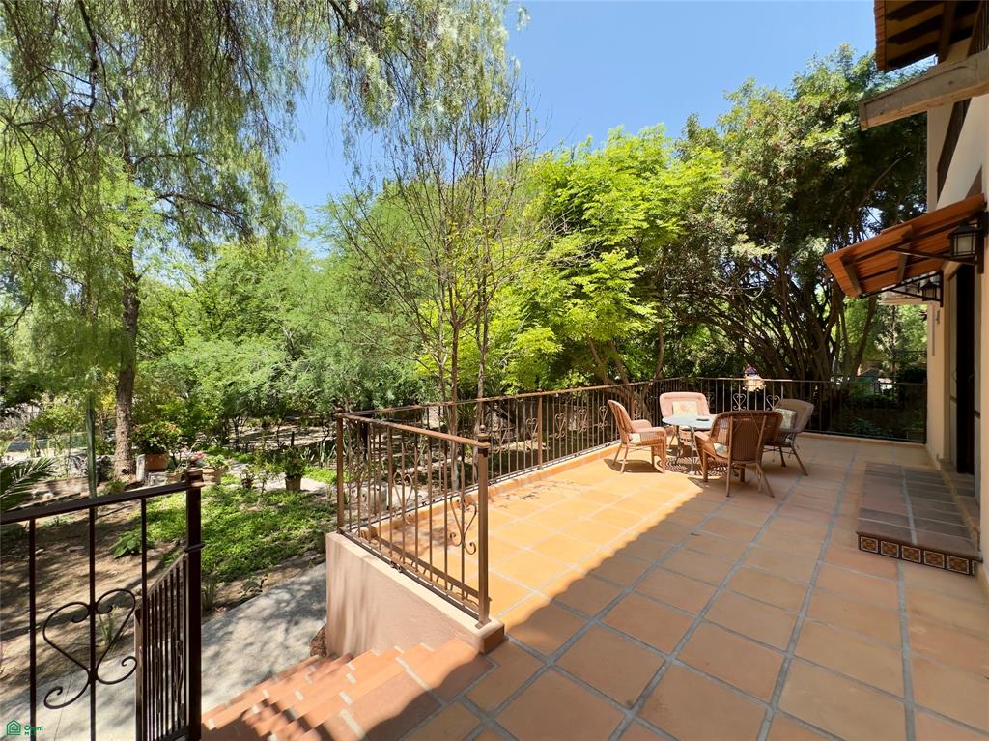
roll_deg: -0.2
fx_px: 400
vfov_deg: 85.6
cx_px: 494
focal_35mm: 14
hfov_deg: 102.1
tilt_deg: -2.0
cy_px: 370
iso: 40
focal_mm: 2.22
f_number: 2.2
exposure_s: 1/643
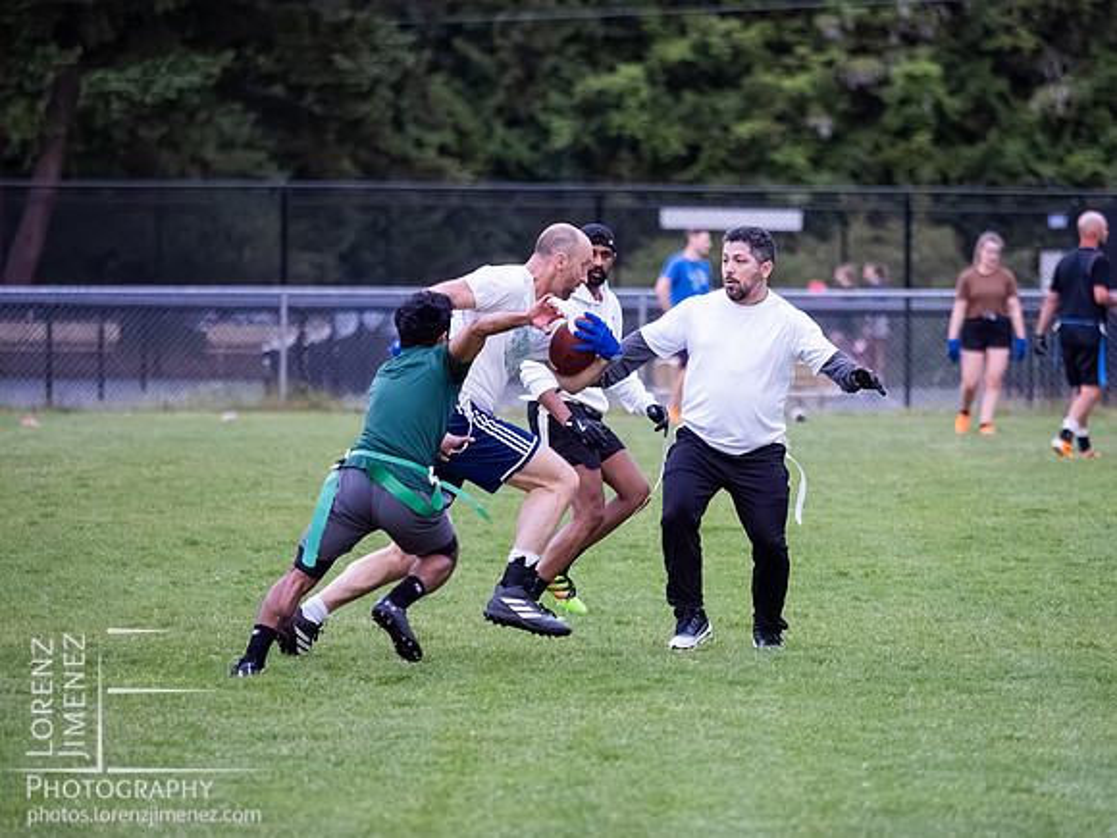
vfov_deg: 4.5
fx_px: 10652
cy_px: 461
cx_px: 615
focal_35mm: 330
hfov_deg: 6.0
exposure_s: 1/1000
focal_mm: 150
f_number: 2.8
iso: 6400
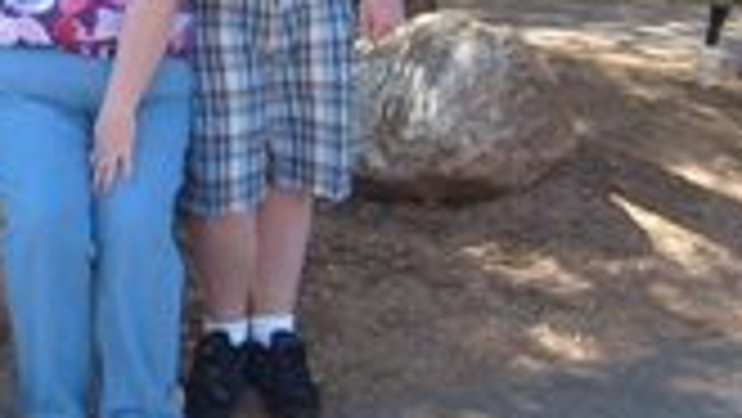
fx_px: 1673
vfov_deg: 13.8
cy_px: -81
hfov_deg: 24.3
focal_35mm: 85
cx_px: 85
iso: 80
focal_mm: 5.8
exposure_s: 1/350
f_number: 2.8
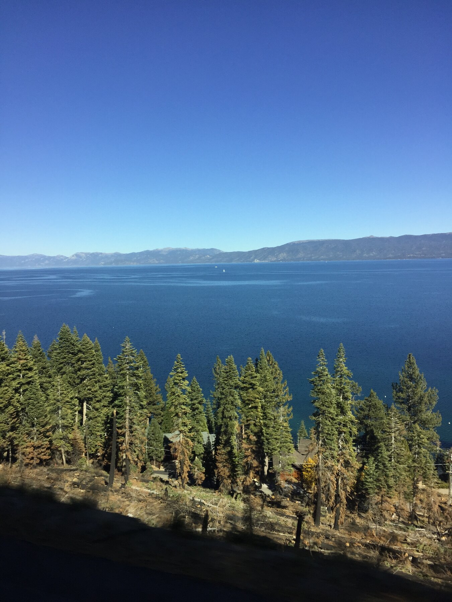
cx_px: 226
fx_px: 505
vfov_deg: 61.7
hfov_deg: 48.2
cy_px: 301
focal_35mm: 29
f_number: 2.2
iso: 32
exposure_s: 1/299
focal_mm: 4.15
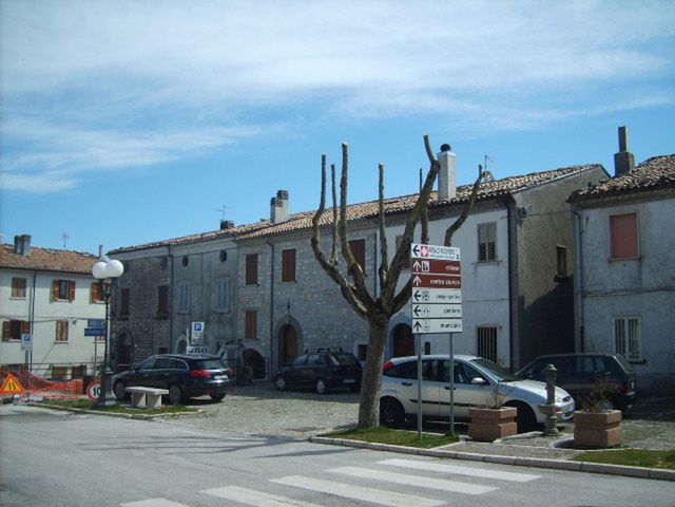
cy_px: 254
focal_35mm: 35
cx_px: 338
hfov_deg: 52.6
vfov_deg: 40.7
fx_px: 682
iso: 50
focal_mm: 5.8
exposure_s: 1/180
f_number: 7.1
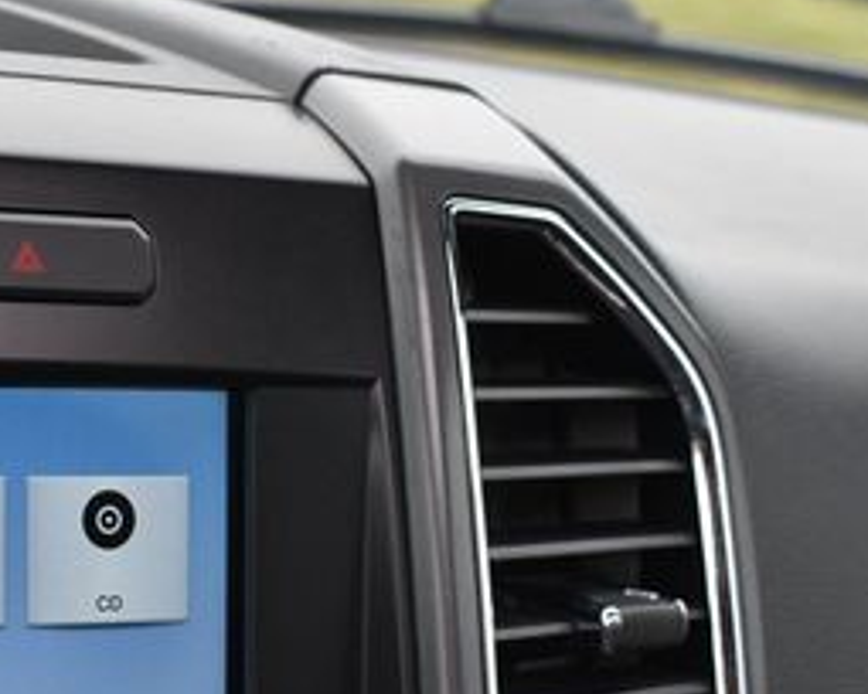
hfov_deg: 20.4
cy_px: 478
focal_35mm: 92
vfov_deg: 16.7
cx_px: 75
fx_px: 2363
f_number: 5.6
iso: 400
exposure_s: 1/250
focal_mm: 26
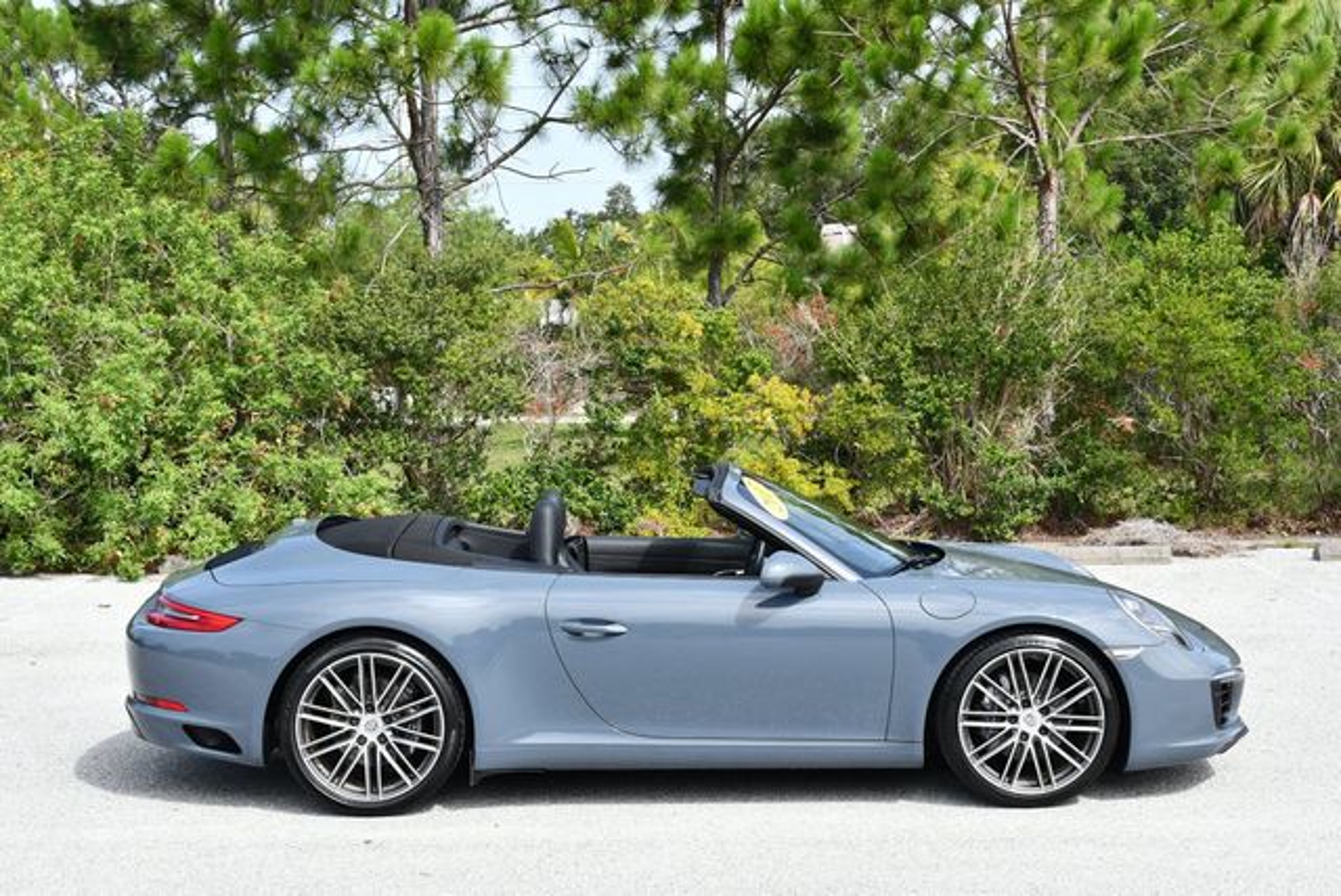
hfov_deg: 33.4
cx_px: 670
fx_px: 2237
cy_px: 448
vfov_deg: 22.7
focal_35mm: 60
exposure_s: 1/250
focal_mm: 30
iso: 200
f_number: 8
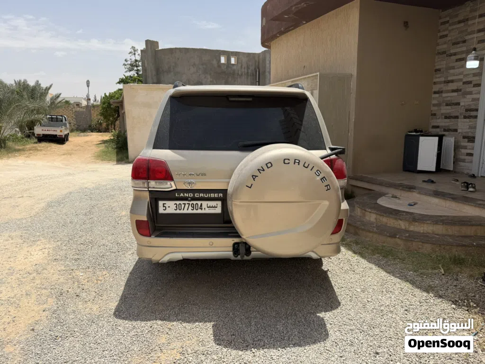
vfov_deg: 56.8
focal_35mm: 24
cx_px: 242
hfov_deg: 71.6
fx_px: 336
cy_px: 182
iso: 80
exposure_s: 1/4975
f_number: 1.78
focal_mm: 6.76
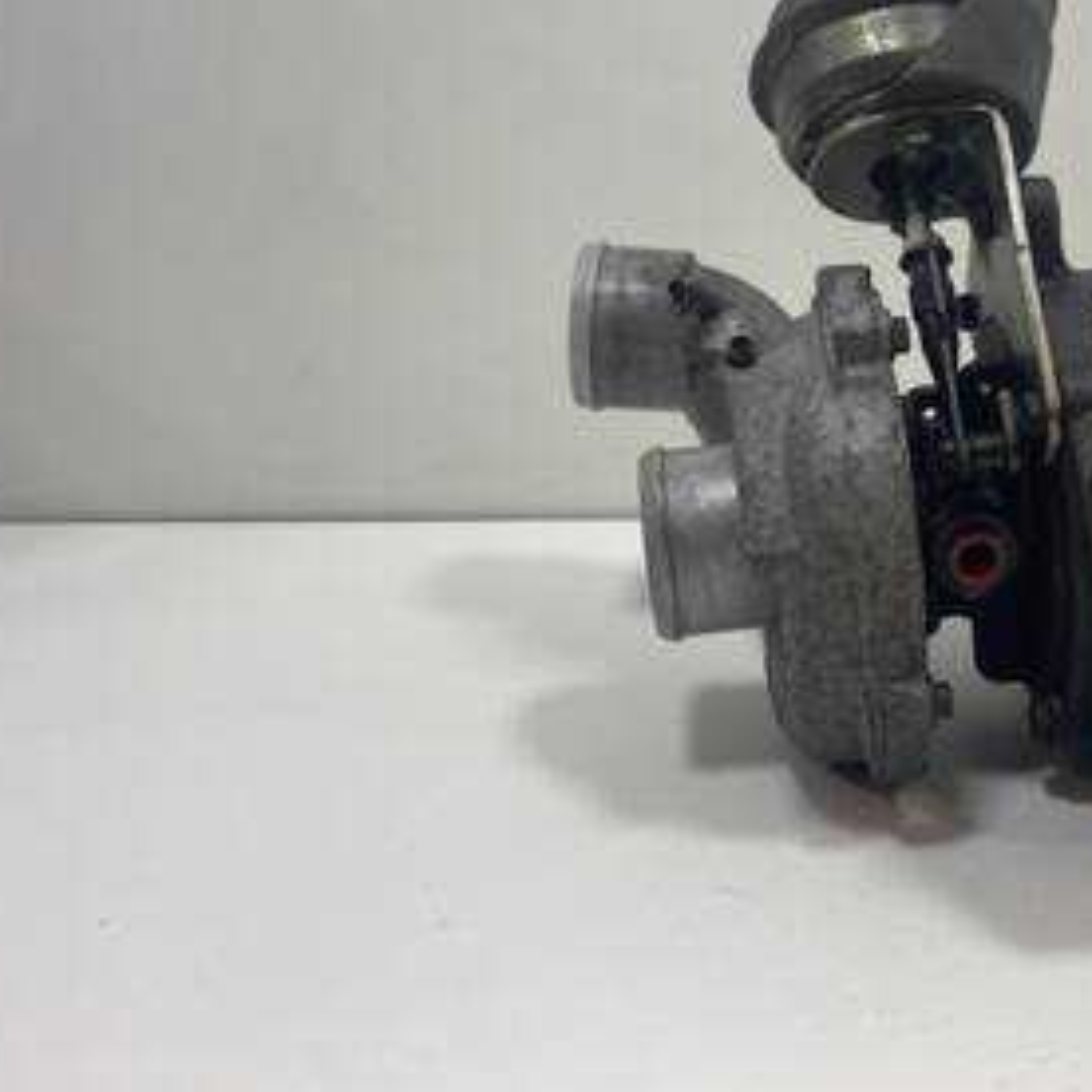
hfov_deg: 40.0
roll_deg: +0.2
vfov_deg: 41.7
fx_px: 1428
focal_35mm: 40
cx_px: 890
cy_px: 455
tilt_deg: -15.6
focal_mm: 4.2
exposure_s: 1/100
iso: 80
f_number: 1.6
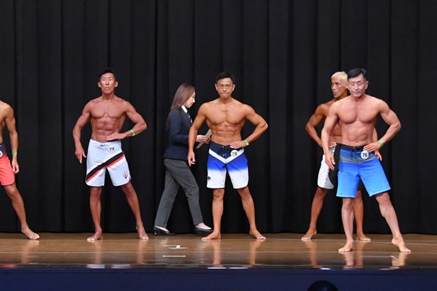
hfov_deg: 12.2
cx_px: 137
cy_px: 156
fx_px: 2050
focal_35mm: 169
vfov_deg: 8.1
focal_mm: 78
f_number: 5.6
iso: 8000
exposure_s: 1/400
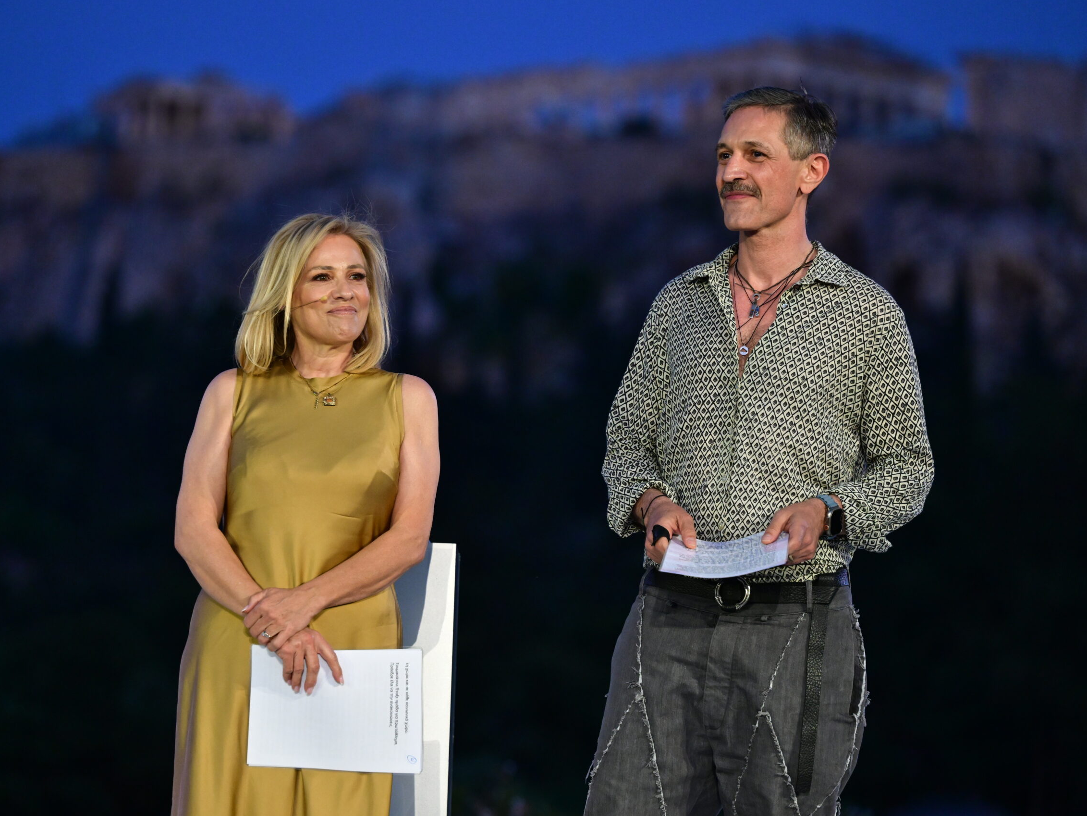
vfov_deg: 8.5
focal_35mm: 174
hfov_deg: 11.4
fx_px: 5465
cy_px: 407
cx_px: 483
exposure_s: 1/800
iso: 4000
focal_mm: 160
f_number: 3.5
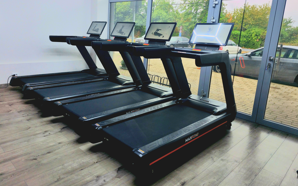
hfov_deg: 68.2
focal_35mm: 27
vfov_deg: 45.7
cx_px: 134
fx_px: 219
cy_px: 73
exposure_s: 1/101
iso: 80
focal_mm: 6.3
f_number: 1.7
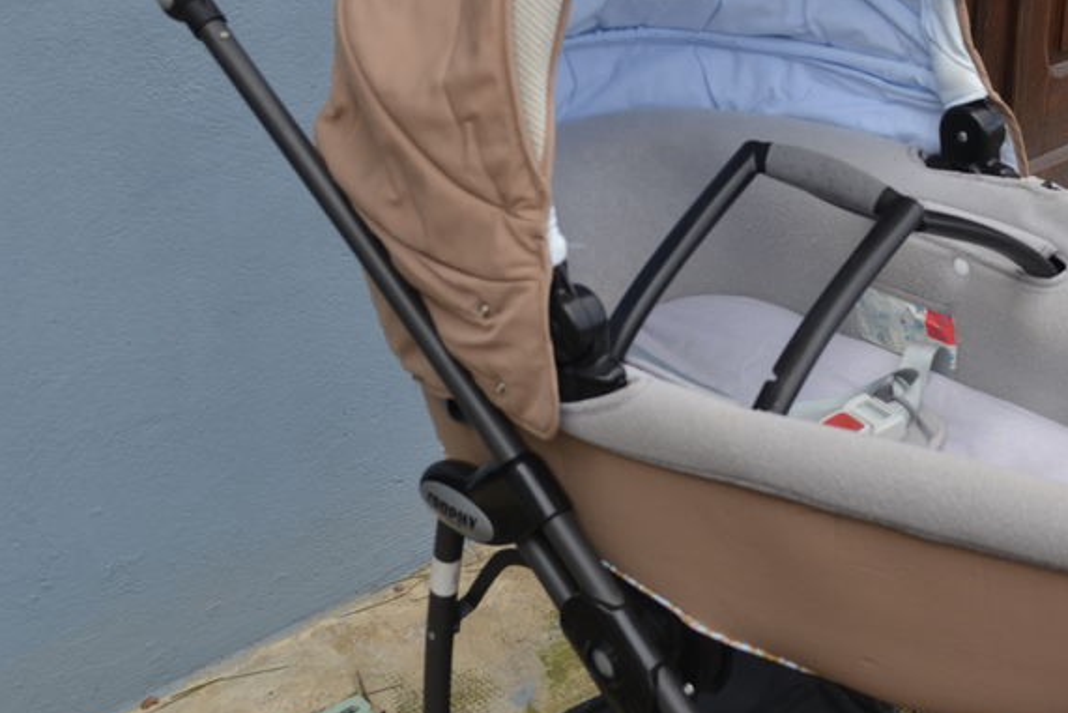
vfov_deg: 21.5
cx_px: 692
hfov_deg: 31.7
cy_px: 246
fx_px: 1869
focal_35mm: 63
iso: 100
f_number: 5.6
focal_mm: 24
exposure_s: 1/125
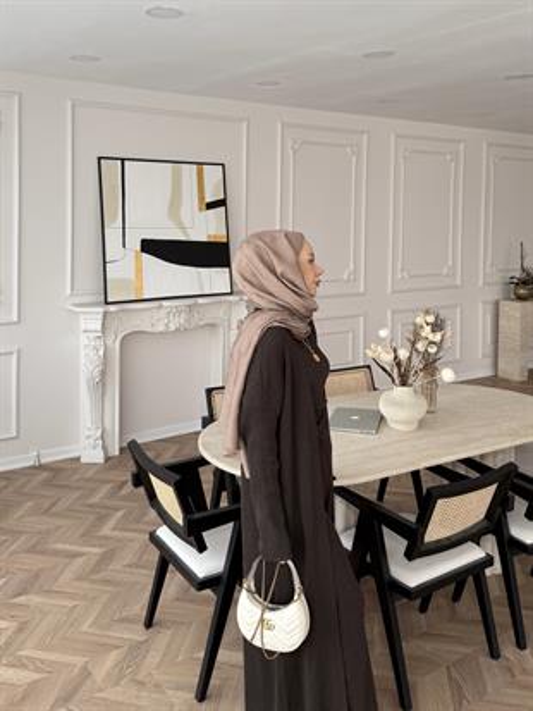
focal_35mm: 24
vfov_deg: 71.6
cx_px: 266
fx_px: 492
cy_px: 356
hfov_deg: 56.8
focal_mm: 6.76
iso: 64
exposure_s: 1/121
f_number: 1.78
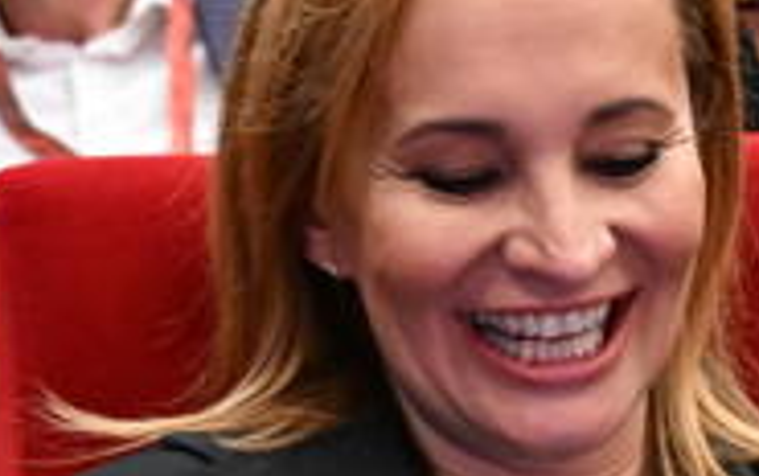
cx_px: 702
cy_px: 382
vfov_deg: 8.4
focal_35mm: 156
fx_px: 3230
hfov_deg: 13.3
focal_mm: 27.5
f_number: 2.8
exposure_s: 1/80
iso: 5000
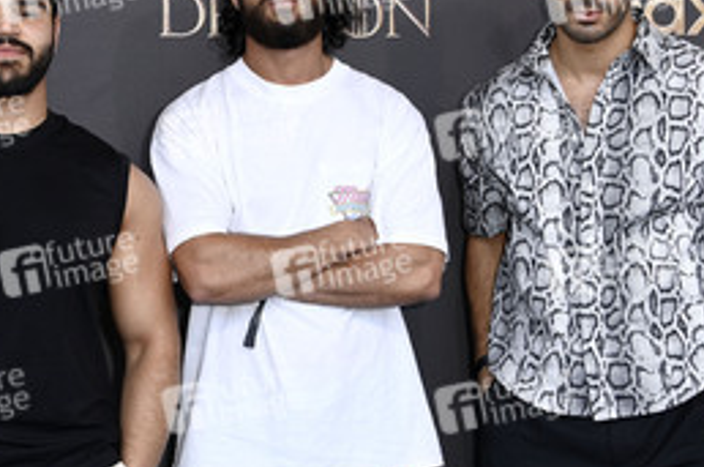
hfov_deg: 24.2
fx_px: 1640
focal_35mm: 84
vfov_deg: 16.2
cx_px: 269
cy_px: 197
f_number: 5.6
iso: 400
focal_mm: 48
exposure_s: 1/250
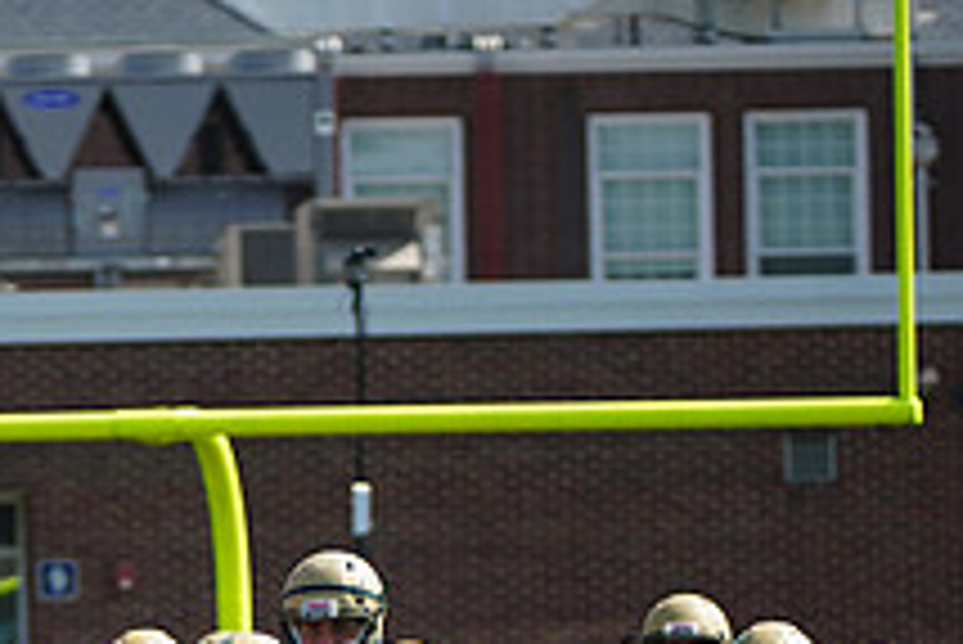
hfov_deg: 6.3
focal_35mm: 325
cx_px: -18
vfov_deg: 4.2
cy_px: 786
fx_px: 8699
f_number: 2.8
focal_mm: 120
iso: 400
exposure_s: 1/4000
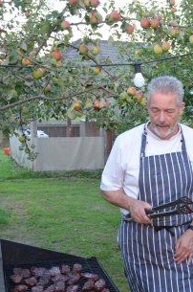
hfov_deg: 23.1
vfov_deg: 34.0
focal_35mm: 58
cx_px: 139
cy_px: 210
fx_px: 469
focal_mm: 26
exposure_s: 1/160
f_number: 5.6
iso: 1600
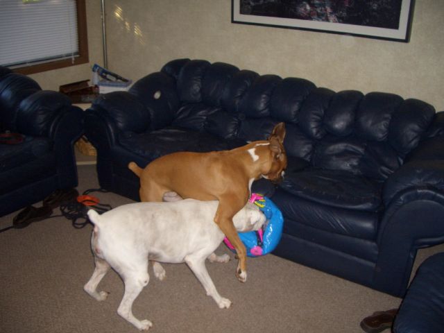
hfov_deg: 52.6
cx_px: 222
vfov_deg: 40.7
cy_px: 166
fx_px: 449
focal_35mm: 35
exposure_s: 1/60
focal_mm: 5.8
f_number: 2.6
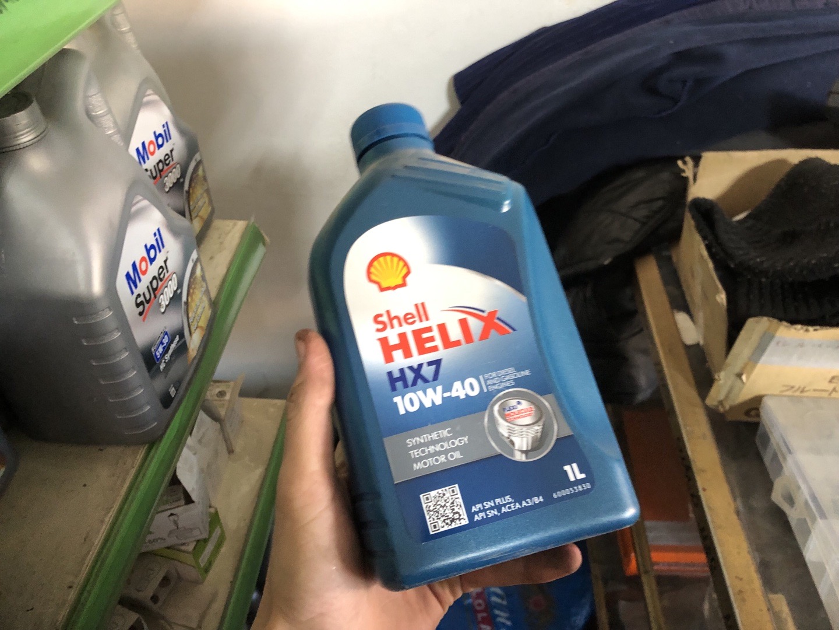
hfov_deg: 63.4
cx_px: 420
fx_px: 679
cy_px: 315
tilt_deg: -40.3
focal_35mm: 28
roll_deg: +4.9
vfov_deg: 49.7
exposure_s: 1/15
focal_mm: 4
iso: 100
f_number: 1.8
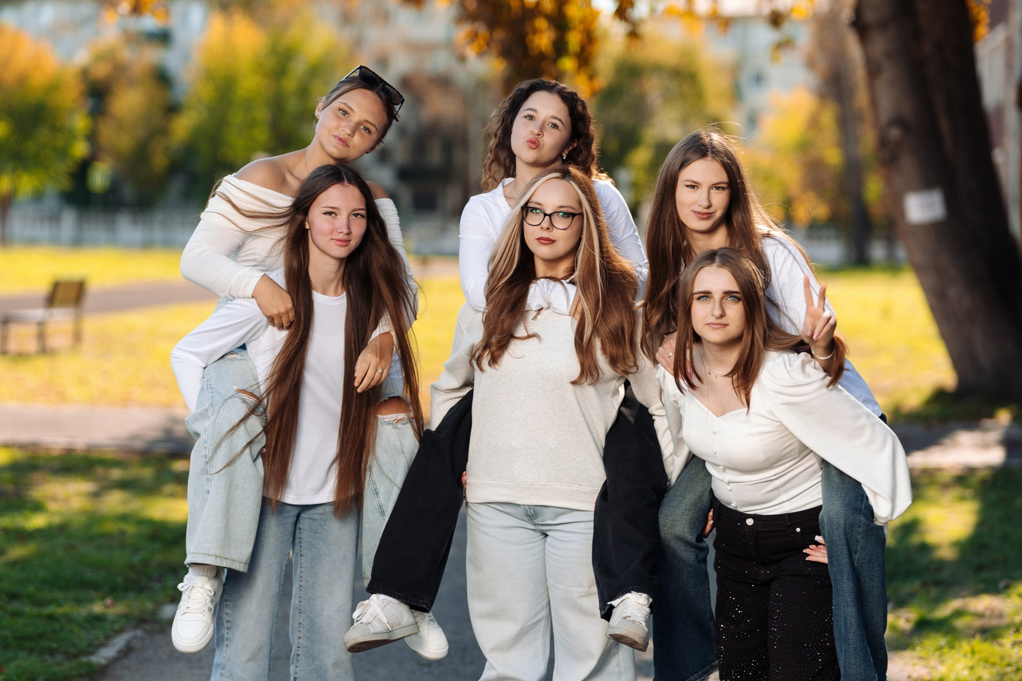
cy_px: 351
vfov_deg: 15.2
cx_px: 495
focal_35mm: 90
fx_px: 2548
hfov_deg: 22.7
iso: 100
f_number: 2
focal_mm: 85
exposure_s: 1/160
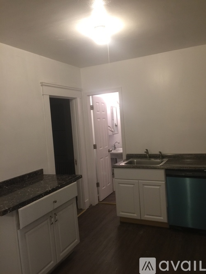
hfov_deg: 48.2
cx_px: 103
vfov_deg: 61.7
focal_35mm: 29
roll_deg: +3.1
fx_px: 230
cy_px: 137
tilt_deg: -2.8
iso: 64
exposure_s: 1/15
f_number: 2.2
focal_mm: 4.15
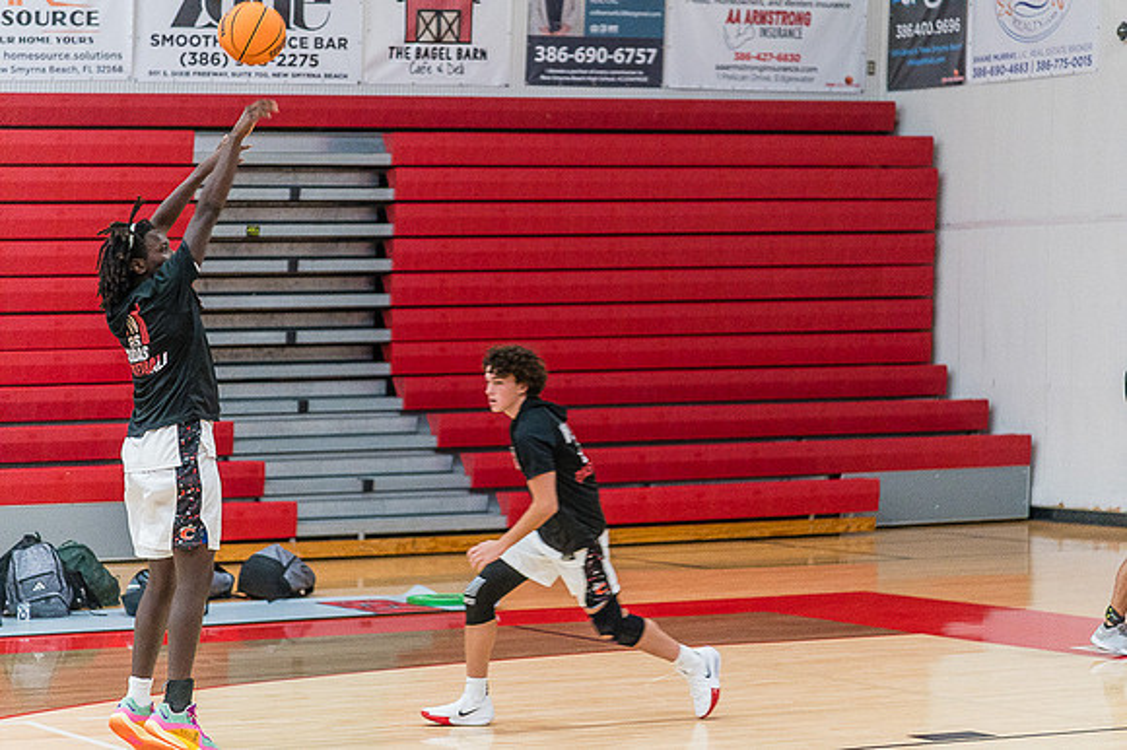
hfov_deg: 17.1
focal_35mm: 120
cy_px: 375
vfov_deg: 11.4
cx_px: 564
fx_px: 3754
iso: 5000
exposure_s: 1/320
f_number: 4
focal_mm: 120
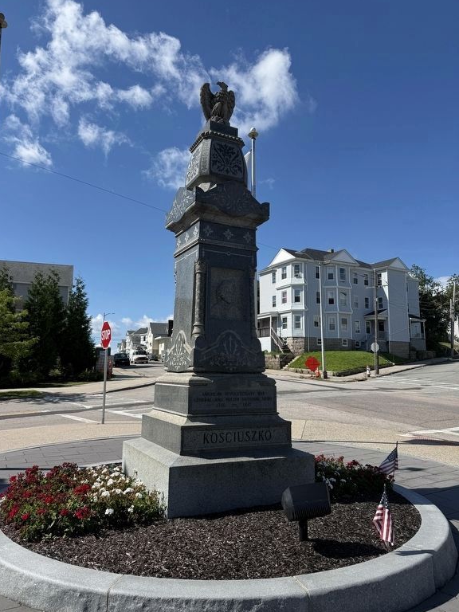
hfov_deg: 54.9
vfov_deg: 69.4
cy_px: 296
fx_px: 442
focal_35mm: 25
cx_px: 221
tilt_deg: +12.4
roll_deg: -2.2
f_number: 1.78
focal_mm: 6.76
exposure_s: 1/5319
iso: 80
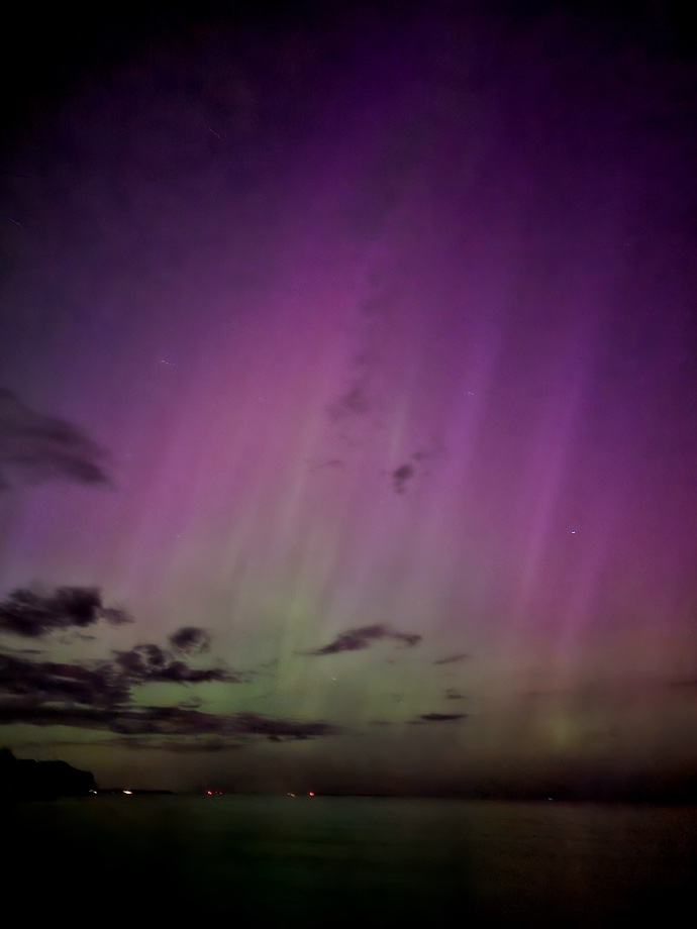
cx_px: 348
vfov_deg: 73.9
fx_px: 617
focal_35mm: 23
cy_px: 464
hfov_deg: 58.9
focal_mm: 6.3
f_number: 1.7
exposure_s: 1/4
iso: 5000
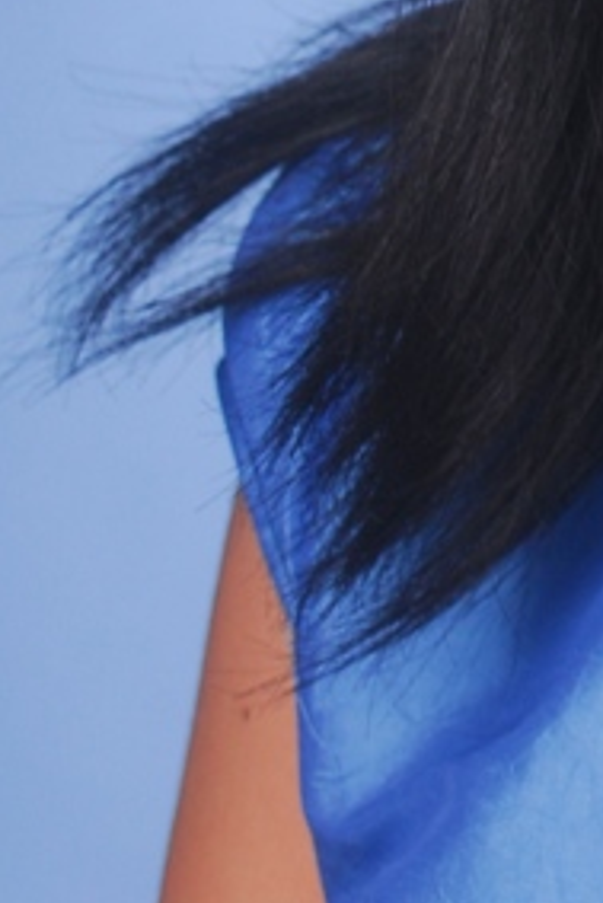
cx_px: 1172
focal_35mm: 522
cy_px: -348
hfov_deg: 2.6
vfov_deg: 3.9
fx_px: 13098
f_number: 5.6
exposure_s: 1/30
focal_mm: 82
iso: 200
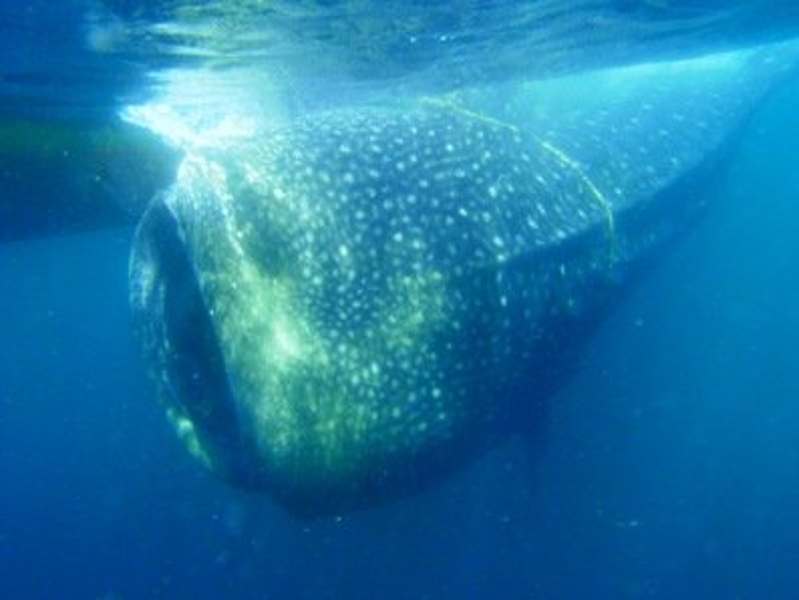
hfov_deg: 63.4
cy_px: 300
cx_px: 400
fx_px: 646
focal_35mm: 28
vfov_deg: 49.8
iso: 64
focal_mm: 5
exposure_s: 1/200
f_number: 3.5
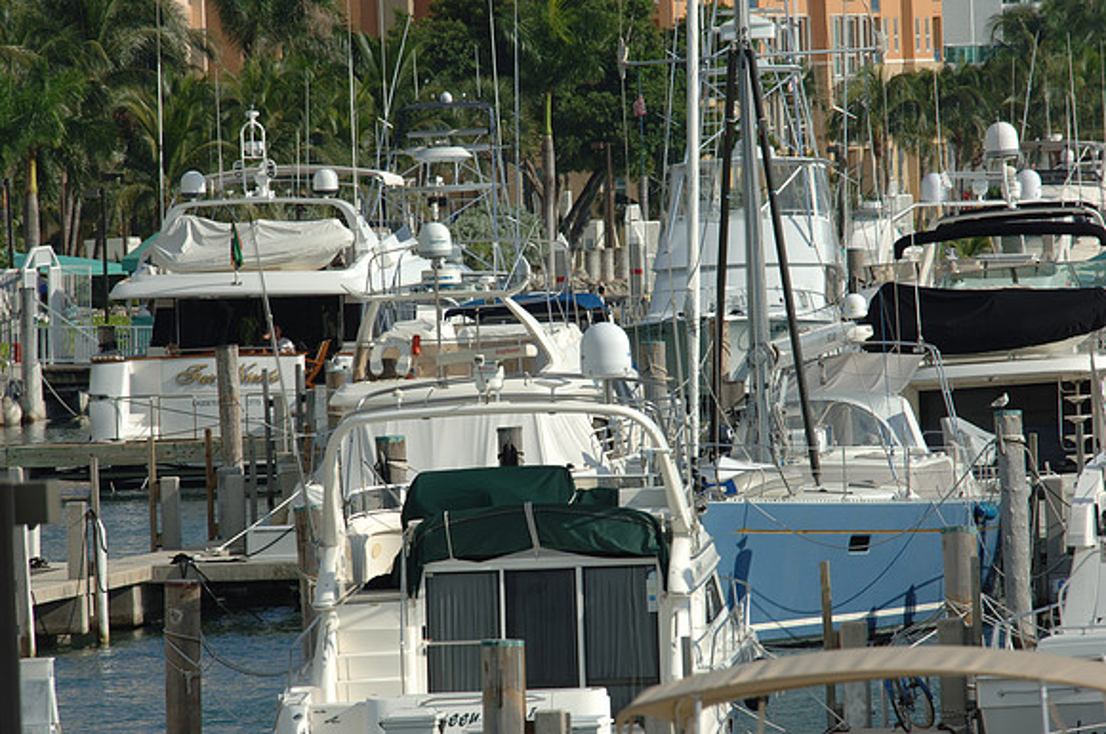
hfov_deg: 4.2
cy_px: 367
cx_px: 553
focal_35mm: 495
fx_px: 15186
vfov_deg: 2.8
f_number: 9
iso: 100
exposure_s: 1/320
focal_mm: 330
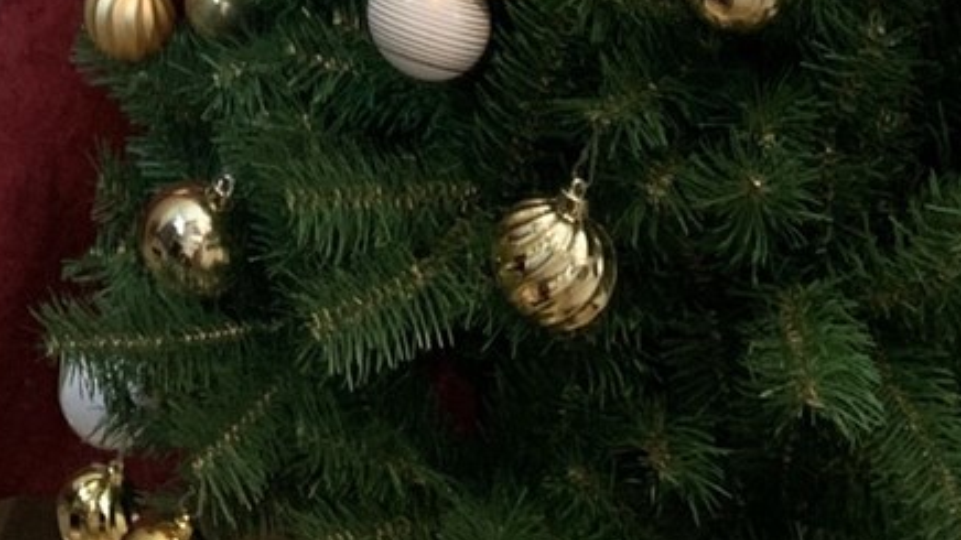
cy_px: -893
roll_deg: -11.8
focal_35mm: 104
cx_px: -346
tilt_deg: -30.8
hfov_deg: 18.8
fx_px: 2649
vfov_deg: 9.8
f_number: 1.8
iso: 64
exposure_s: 1/50
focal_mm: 4.25
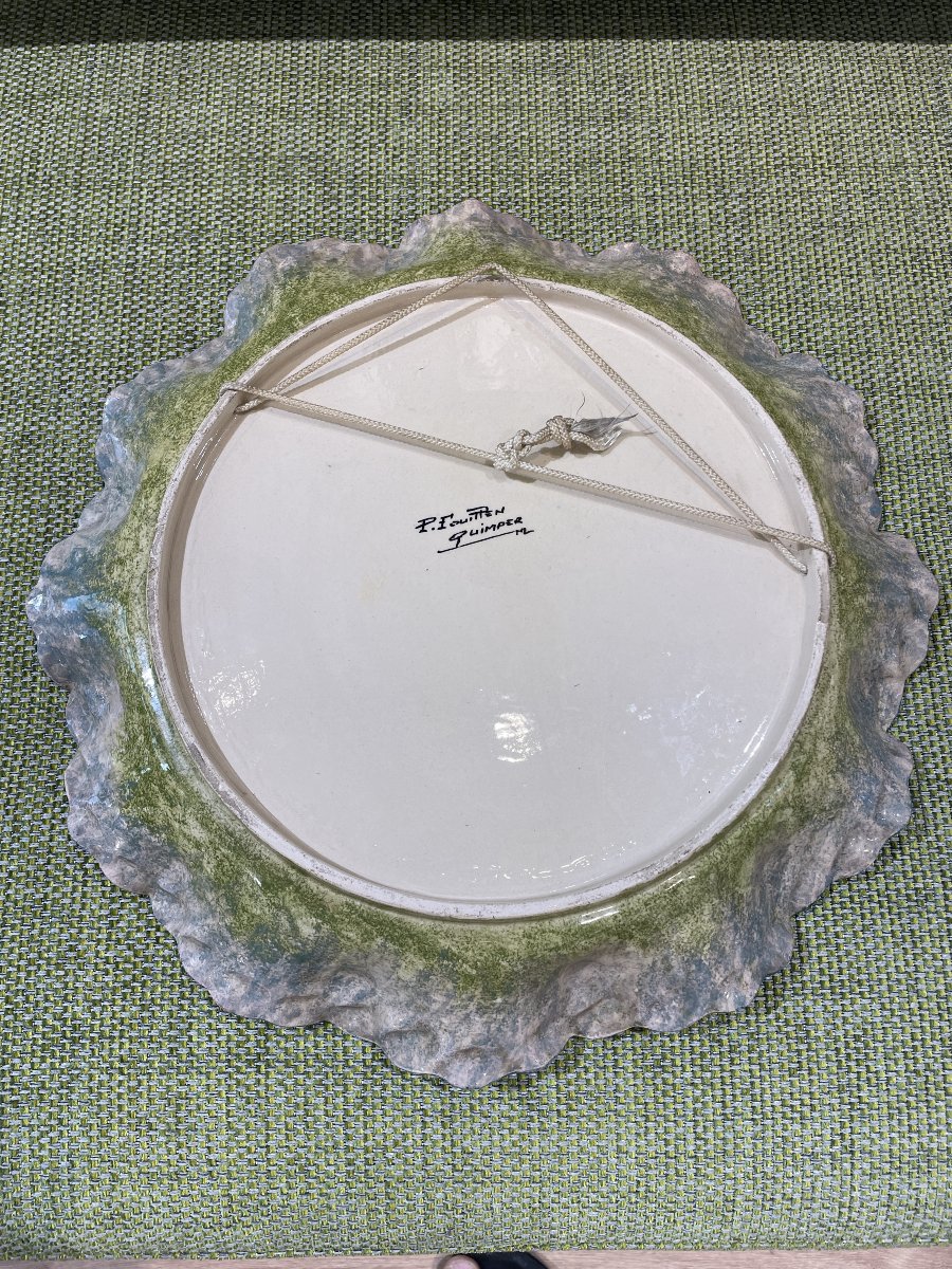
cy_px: 634
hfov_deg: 53.1
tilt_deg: -76.4
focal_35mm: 26
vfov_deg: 67.3
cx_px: 476
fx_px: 953
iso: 40
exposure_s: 1/100
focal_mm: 4.2
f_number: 1.6
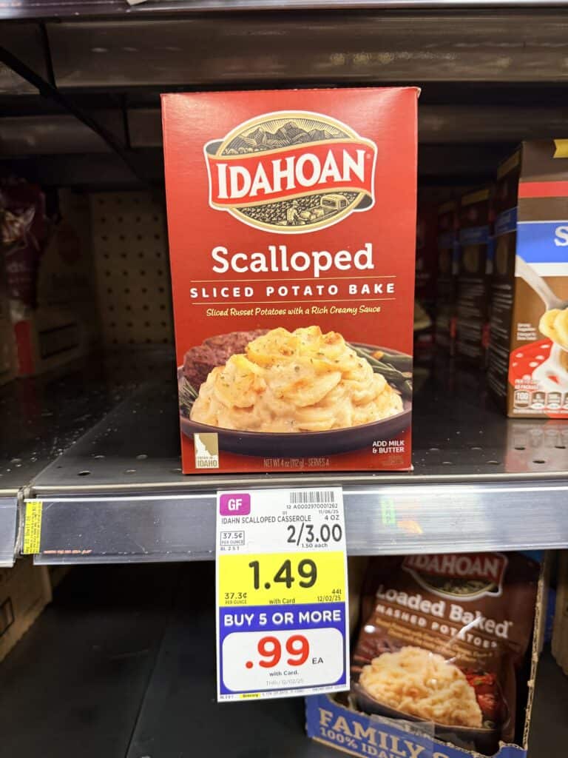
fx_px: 525
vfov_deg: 71.6
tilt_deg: -12.8
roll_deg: +1.8
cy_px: 379
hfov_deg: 56.8
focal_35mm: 24
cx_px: 284
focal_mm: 6.76
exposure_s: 1/60
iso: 250
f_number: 1.78
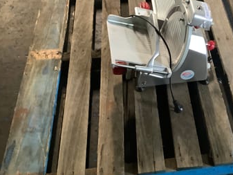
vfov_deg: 31.3
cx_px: 170
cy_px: 58
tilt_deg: -48.8
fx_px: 310
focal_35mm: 46
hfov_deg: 40.3
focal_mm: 3.3
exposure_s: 1/25
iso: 400
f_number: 2.4
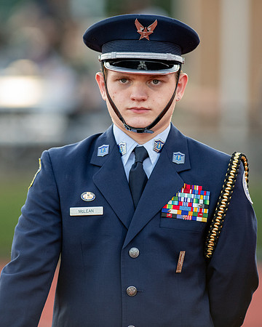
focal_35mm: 443
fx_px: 4294
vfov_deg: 4.4
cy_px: 155
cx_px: 121
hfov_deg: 3.5
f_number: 4
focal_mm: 300
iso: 1400
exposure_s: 1/500
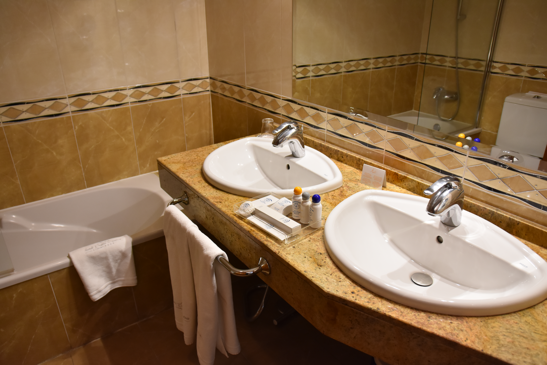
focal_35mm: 26
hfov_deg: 70.4
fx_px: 387
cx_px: 274
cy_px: 182
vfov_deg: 50.4
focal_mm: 17
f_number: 4
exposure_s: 1/60
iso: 800
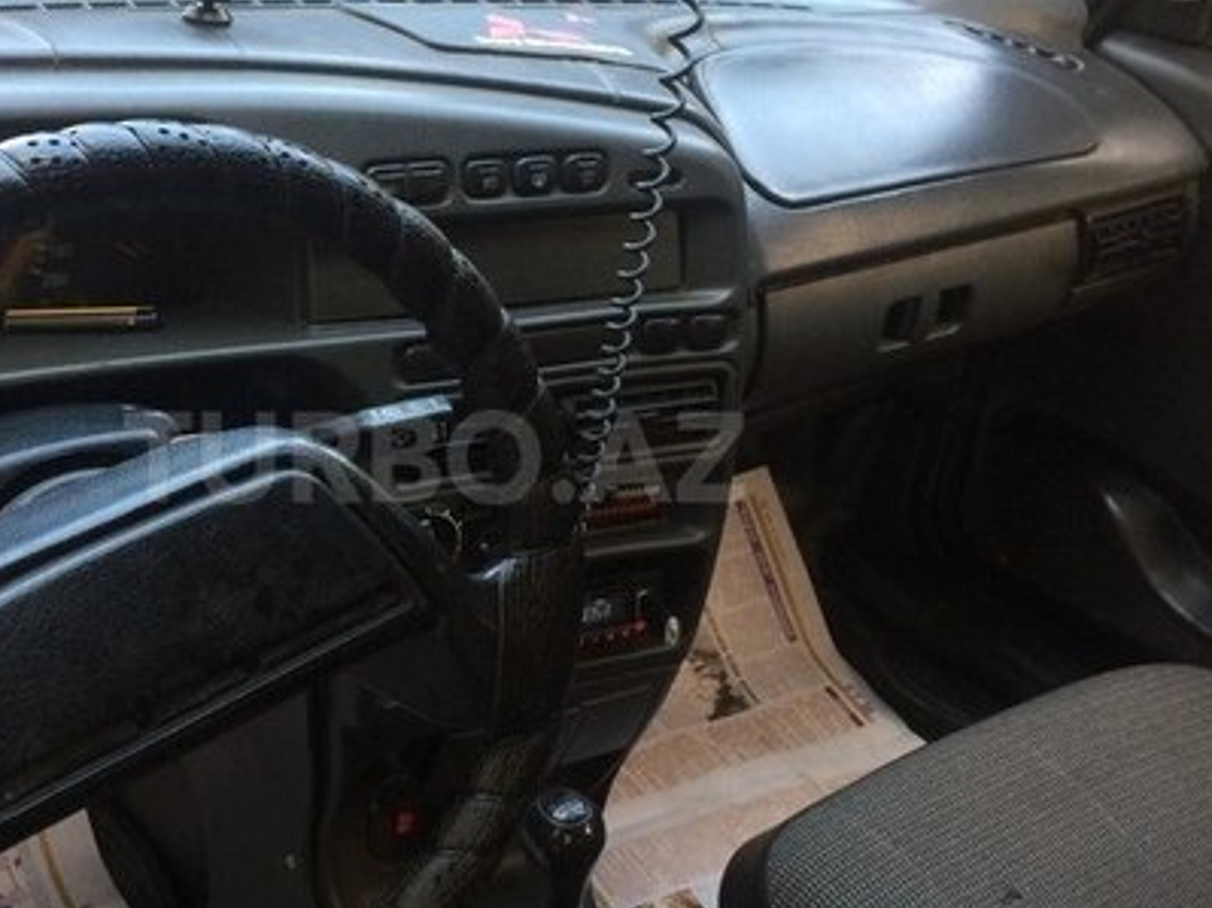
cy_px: 457
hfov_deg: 39.3
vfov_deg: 30.3
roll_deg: -2.4
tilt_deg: -28.2
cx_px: 434
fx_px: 1680
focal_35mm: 48
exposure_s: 1/33
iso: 160
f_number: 2.2
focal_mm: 4.15
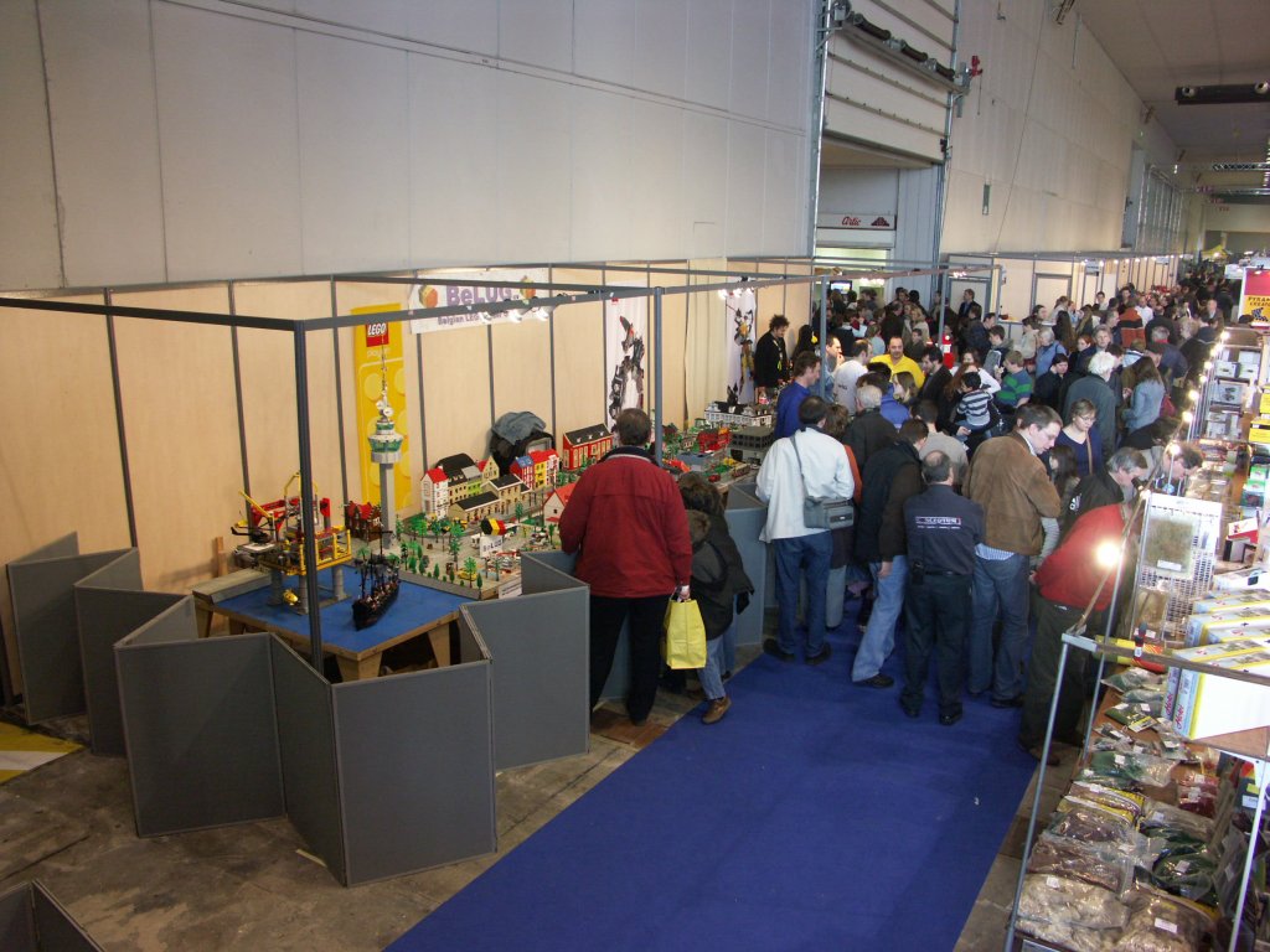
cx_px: 635
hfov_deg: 63.4
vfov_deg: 49.7
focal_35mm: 28
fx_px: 1027
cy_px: 476
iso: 200
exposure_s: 1/30
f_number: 2.8
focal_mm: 7.2
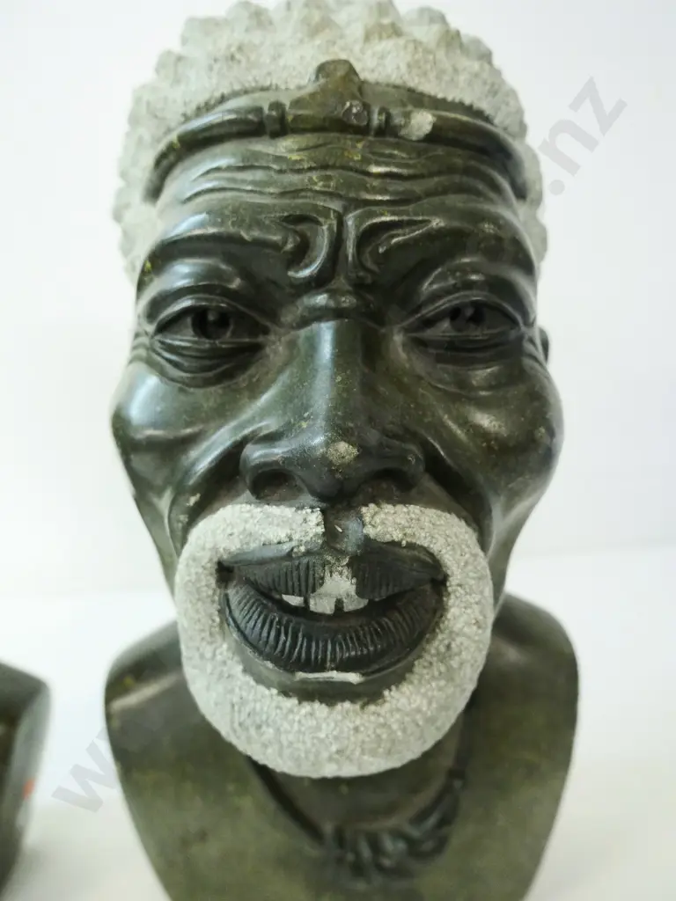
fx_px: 625
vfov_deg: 71.6
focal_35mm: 24
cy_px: 450
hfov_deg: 56.8
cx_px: 338
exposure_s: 1/160
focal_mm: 12
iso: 3200
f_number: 3.5
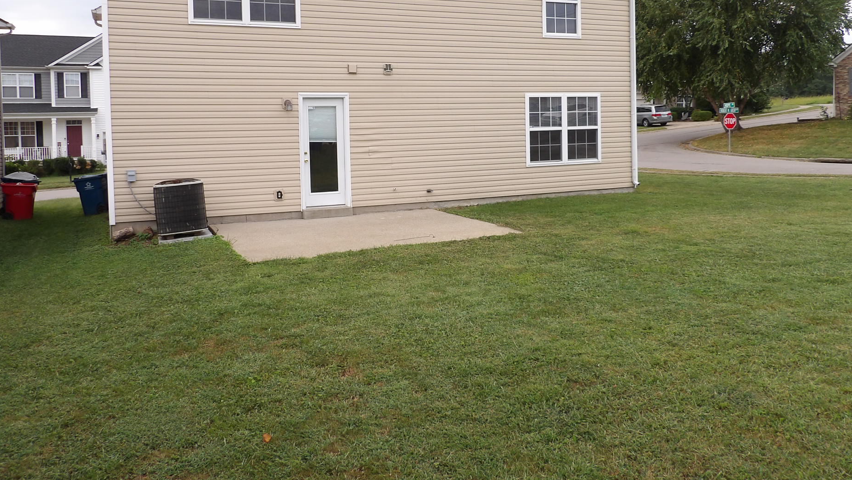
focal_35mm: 29
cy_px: 158
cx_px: 412
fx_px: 655
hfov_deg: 66.0
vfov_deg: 39.7
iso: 100
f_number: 3.2
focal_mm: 4.3
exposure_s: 1/261
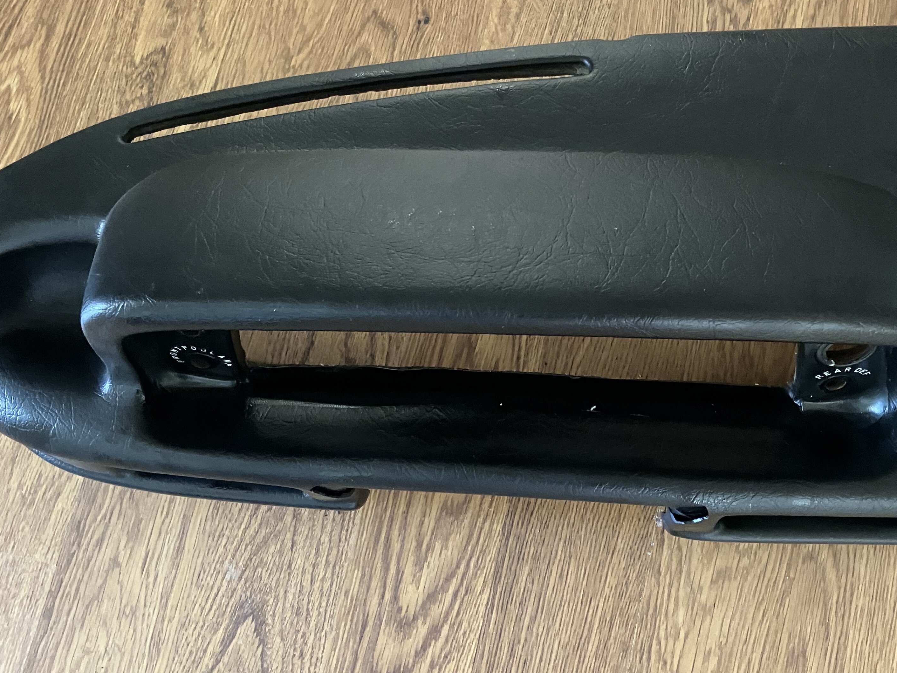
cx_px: 487
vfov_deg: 36.0
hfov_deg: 46.7
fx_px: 1037
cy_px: 319
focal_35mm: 40
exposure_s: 1/24
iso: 640
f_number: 1.8
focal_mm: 3.99
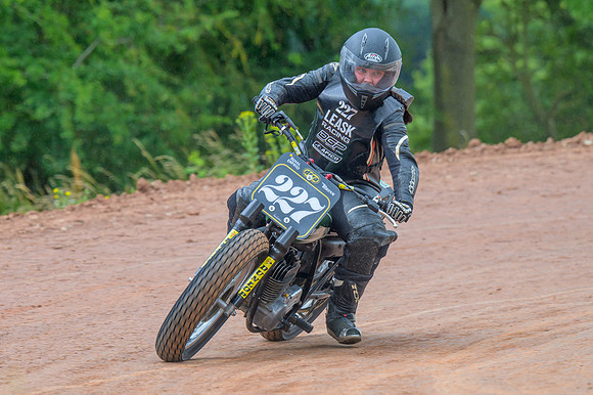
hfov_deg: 5.6
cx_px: 233
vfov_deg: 3.7
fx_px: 6077
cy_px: 182
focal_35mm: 369
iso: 220
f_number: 4
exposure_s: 1/400
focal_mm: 180
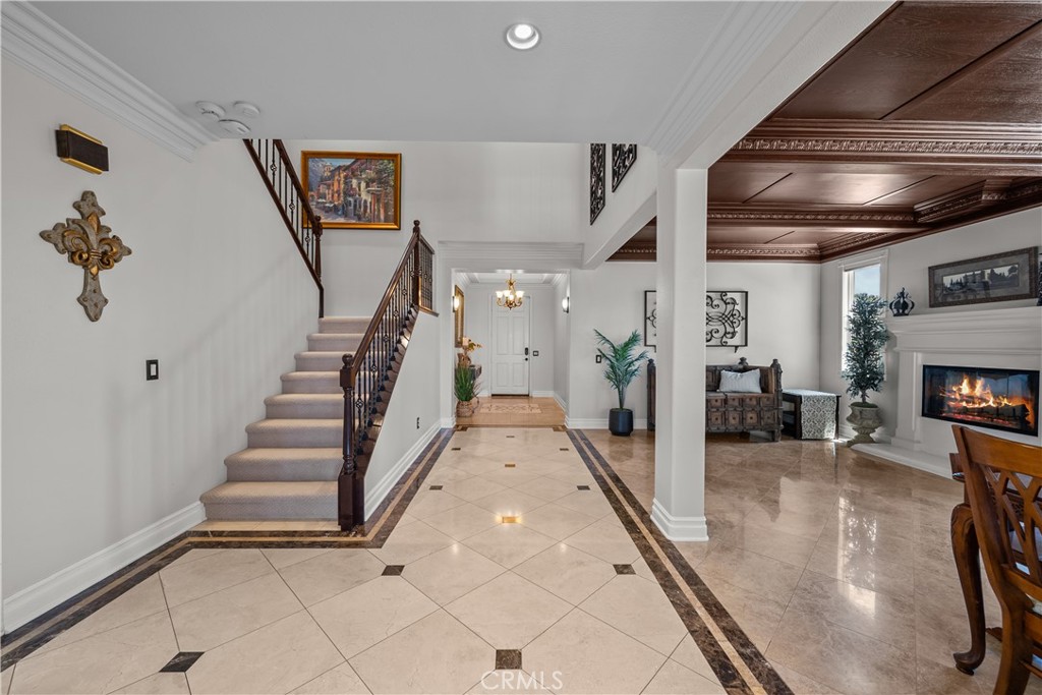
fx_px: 405
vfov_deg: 81.2
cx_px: 521
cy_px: 348
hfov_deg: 104.2
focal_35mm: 14
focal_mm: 14
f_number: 9
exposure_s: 1/1.25
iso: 100
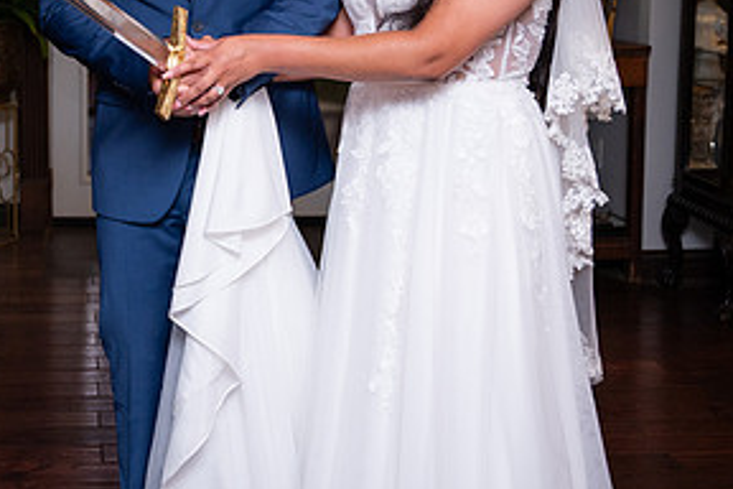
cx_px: 112
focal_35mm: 65
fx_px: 1323
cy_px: 69
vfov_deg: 20.6
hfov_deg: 30.0
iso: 1250
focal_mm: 31.5
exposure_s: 1/200
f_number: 4
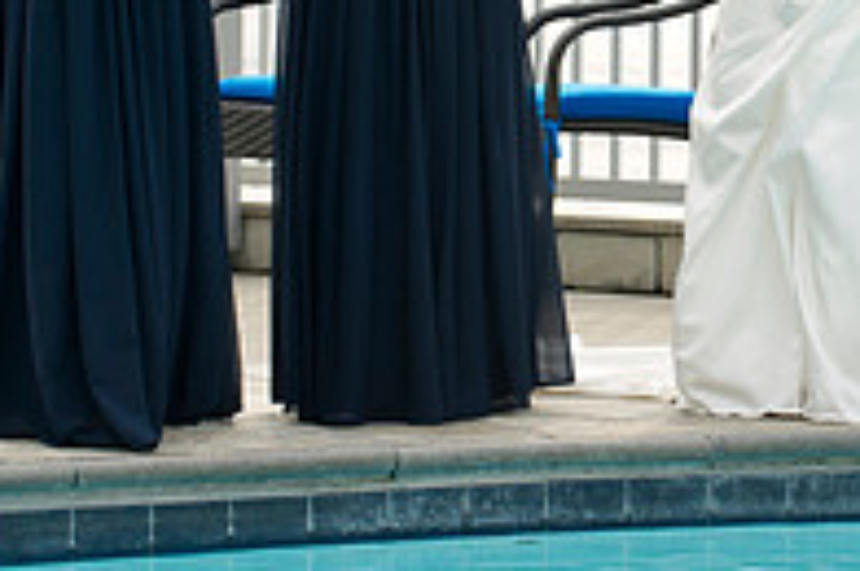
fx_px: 7775
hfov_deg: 6.3
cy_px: -119
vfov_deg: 4.2
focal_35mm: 326
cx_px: 733
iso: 200
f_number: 4.5
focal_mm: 110
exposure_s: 1/200
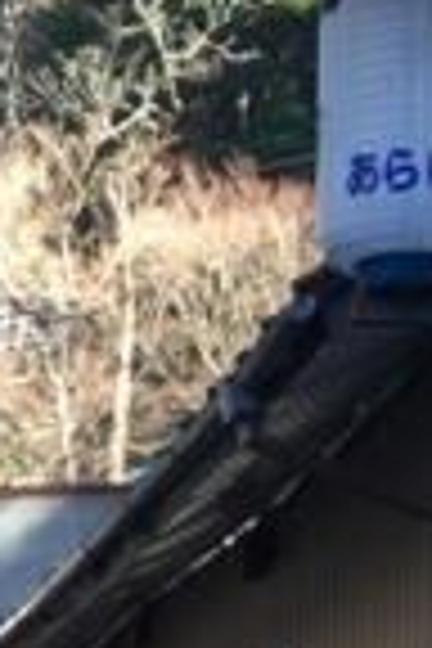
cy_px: 1539
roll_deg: +1.6
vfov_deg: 8.8
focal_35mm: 214
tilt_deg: -5.4
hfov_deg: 6.3
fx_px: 3852
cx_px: -405
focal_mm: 4.15
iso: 32
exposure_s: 1/120
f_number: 2.2
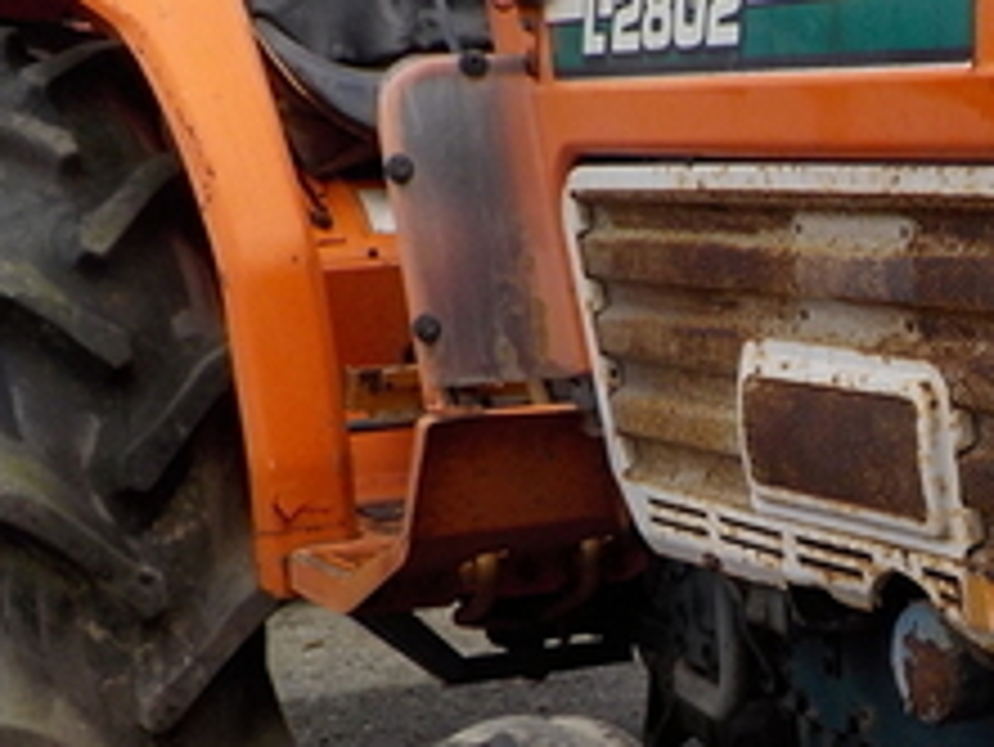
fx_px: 2500
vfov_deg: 16.9
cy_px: 590
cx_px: 927
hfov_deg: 21.9
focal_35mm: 87
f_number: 3.3
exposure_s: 1/500
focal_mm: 4.1
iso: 125
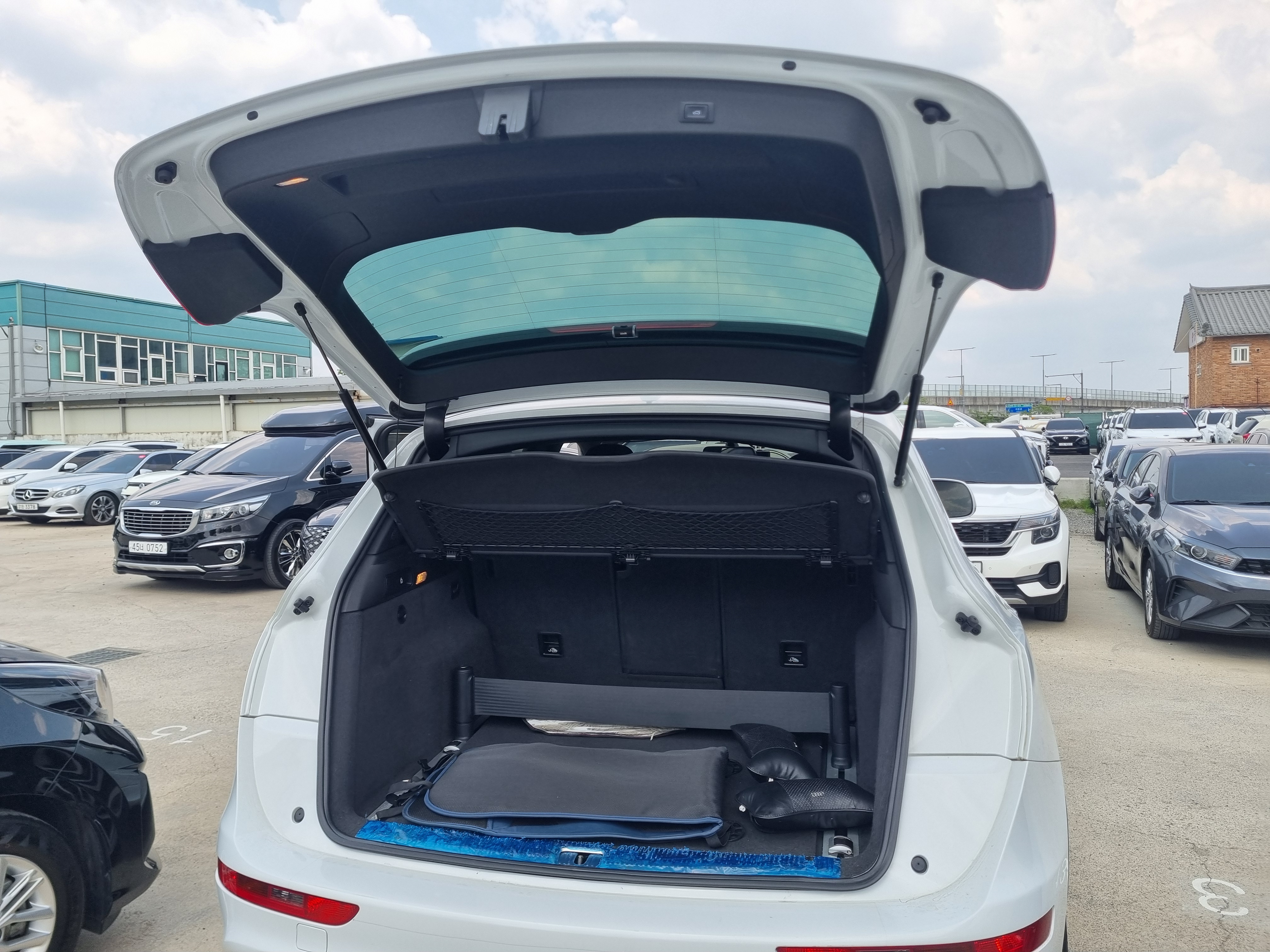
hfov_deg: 67.3
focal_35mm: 26
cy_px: 476
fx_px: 954
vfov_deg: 53.1
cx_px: 635
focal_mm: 5.4
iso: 50
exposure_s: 1/2128
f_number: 1.8
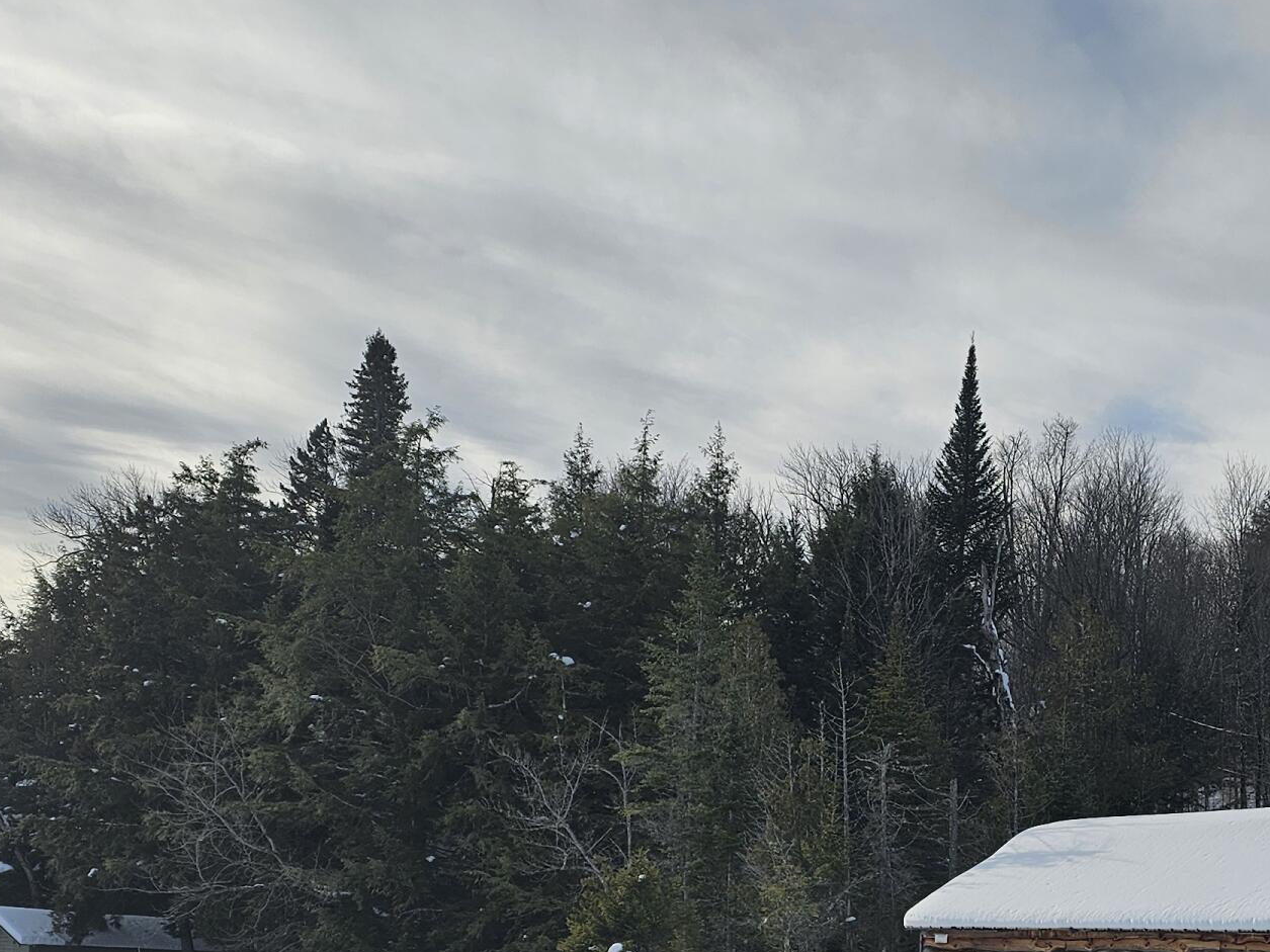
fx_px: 2018
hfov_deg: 34.5
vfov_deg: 25.4
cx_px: 895
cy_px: 923
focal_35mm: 55
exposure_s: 1/1384
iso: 10
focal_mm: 6.3
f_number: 1.7
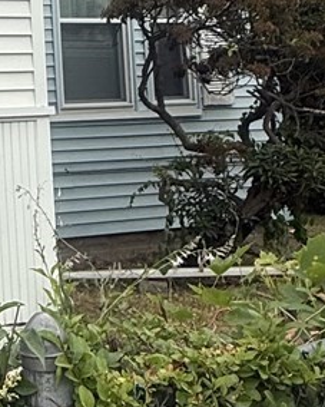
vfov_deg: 25.0
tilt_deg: +4.7
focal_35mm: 74
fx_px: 890
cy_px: 44
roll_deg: +1.7
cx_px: -198
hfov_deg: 17.9
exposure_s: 1/549
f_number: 2.2
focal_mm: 2.22
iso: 50
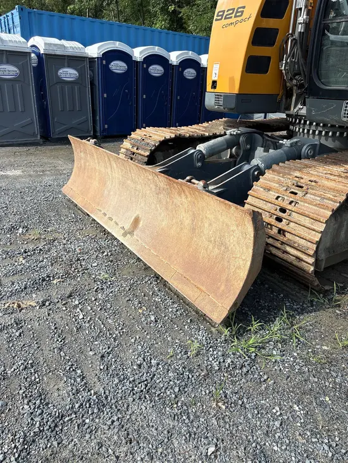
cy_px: 232
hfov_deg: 53.1
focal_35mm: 26
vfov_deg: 67.3
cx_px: 174
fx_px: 348
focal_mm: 5.96
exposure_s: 1/2012
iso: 50
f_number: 1.6
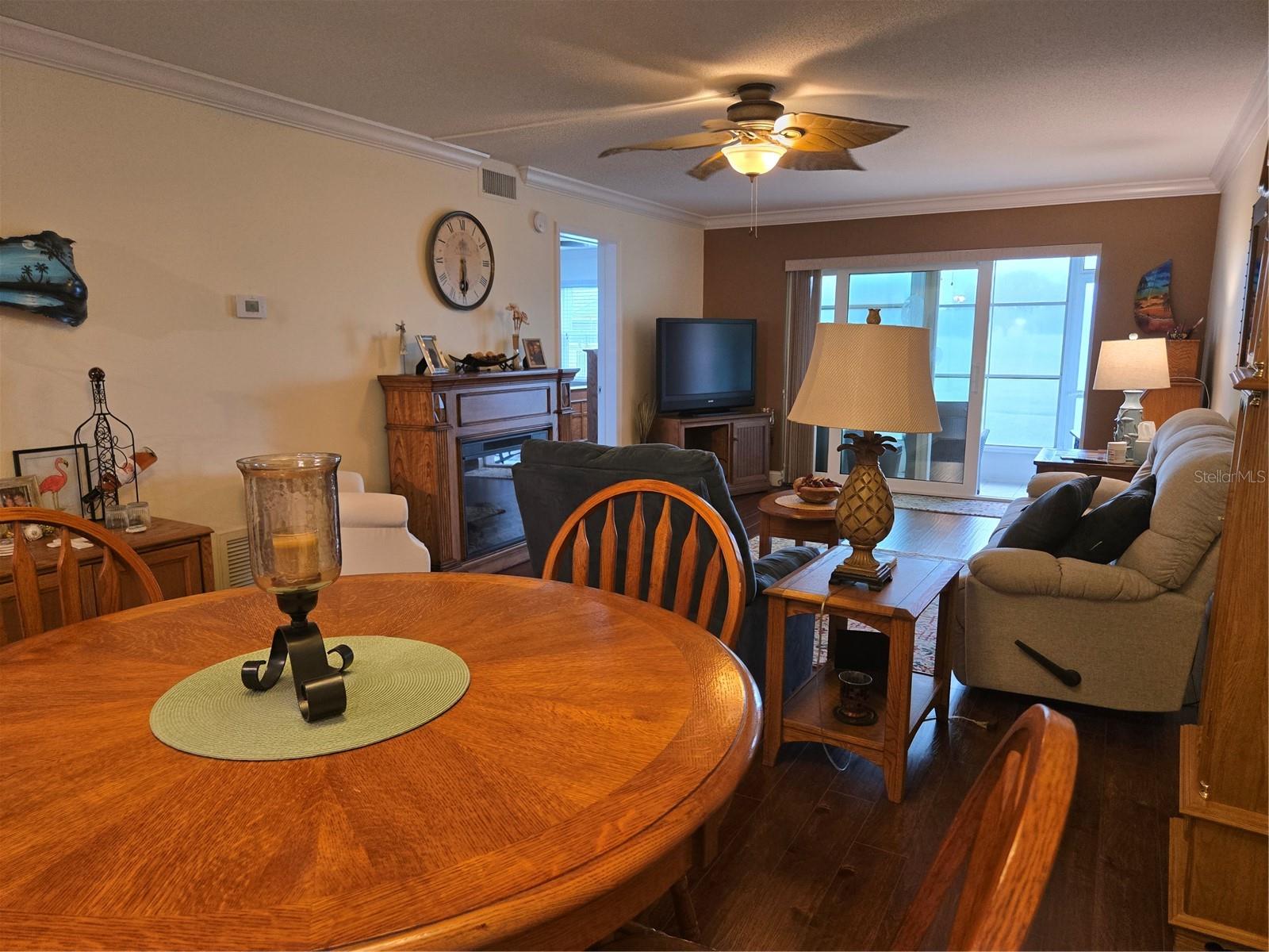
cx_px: 634
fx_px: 843
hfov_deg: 73.9
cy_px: 476
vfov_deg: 58.9
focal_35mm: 23
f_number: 1.8
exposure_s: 1/120
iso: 200
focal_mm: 5.4
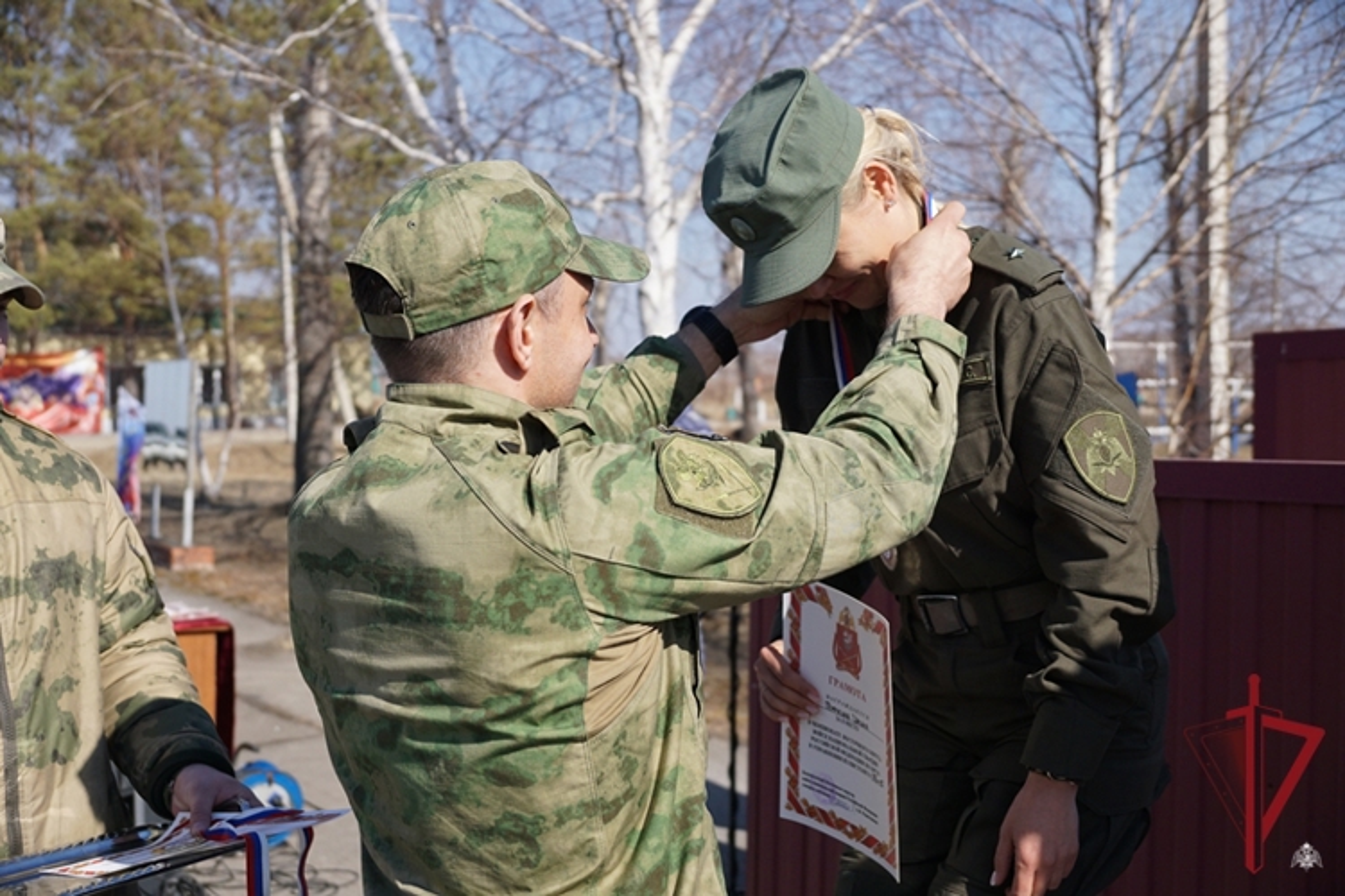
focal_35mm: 42
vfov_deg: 31.9
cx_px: 672
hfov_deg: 46.4
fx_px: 1569
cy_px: 448
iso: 250
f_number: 4
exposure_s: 1/2000
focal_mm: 28
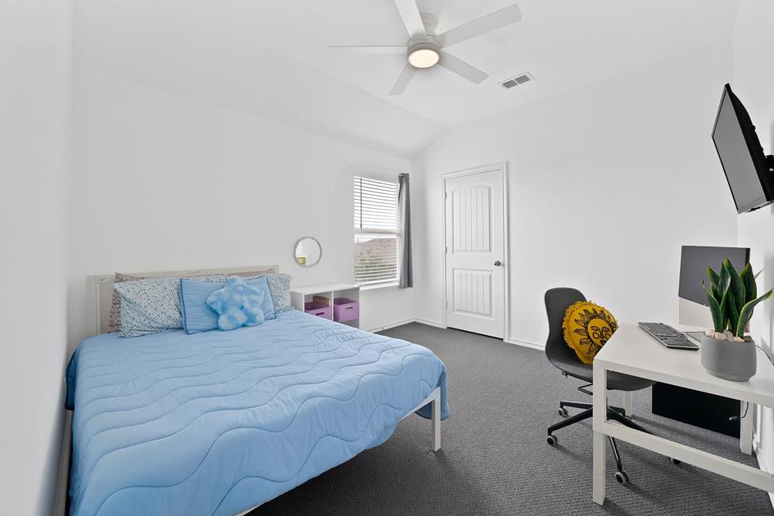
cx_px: 401
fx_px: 279
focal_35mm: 13
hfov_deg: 108.3
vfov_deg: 85.3
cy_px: 242
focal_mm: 12
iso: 640
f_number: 9
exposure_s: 1/5
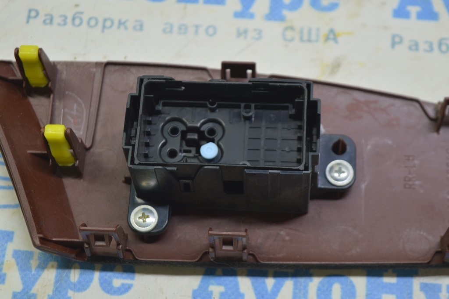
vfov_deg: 16.5
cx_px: 224
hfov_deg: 24.6
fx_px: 1028
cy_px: 150
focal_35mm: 82
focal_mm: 55
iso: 400
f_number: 5.6
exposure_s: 1/20
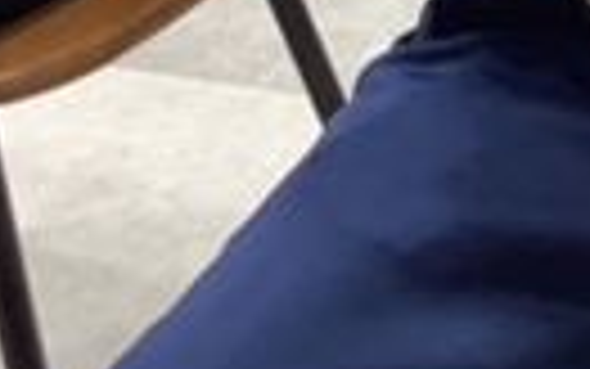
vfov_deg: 7.9
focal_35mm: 151
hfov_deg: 13.1
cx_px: 896
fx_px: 2429
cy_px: -567
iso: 50
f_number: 2.4
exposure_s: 1/50
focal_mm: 3.3
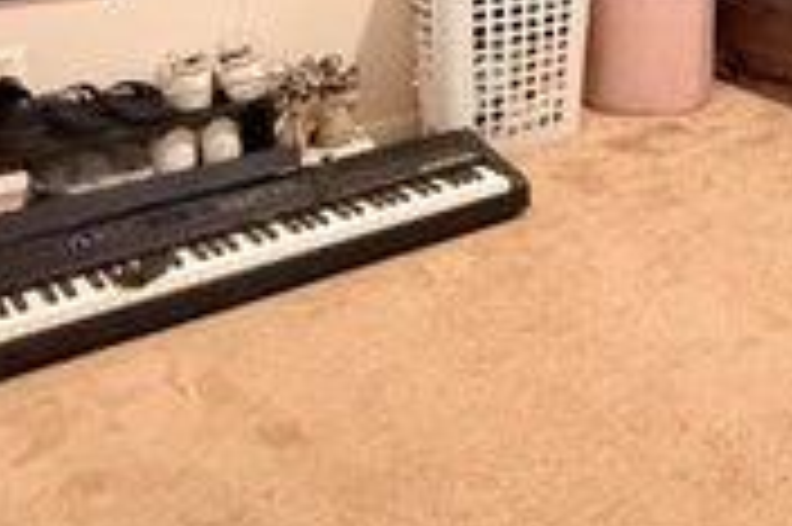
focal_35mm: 53
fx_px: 1165
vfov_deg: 21.7
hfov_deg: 29.8
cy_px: -238
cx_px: 1035
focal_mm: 2.22
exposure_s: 1/60
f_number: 2.2
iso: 640
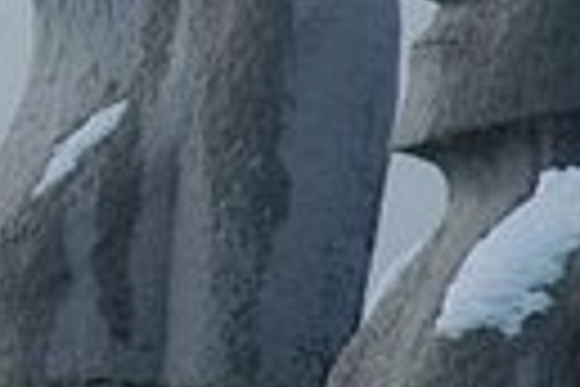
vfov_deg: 1.7
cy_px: -104
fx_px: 12920
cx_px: -387
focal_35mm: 802
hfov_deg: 2.6
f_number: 9
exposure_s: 1/320
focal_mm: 135
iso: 200
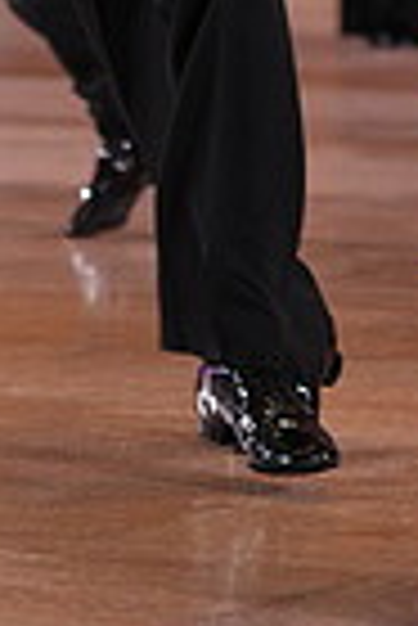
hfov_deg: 3.2
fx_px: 7592
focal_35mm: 437
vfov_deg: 4.7
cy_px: -432
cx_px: 420
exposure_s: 1/400
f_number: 4
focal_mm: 105
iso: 2000
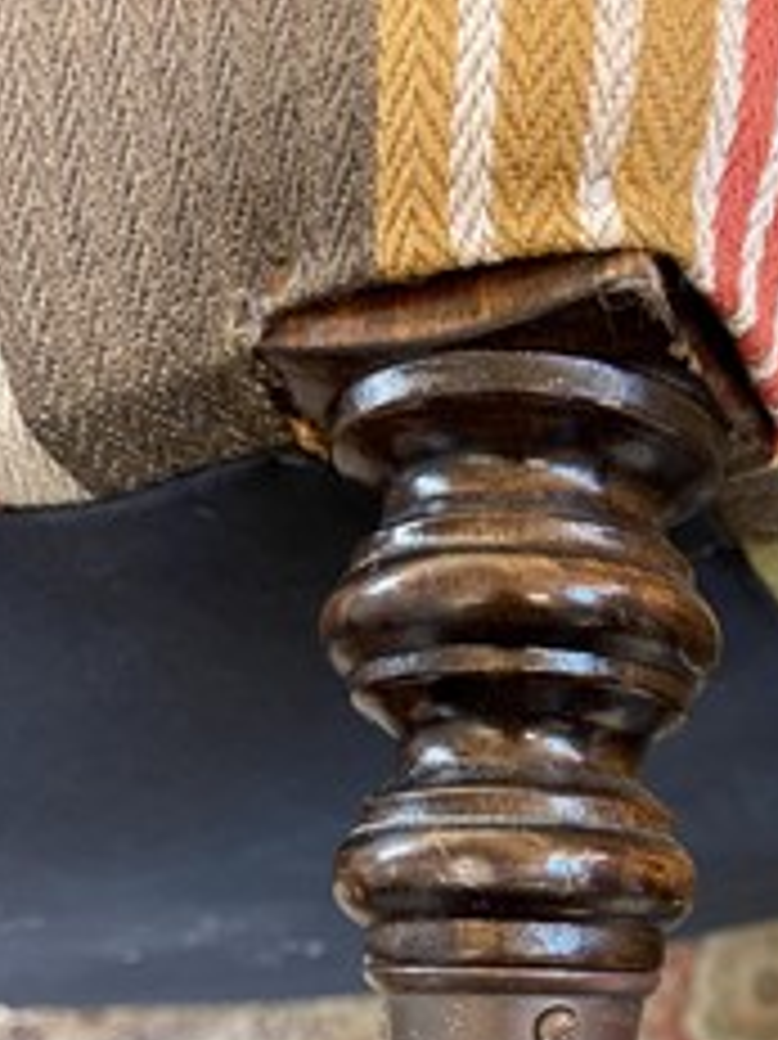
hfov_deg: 31.1
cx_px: 648
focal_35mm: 45
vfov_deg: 39.7
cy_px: 887
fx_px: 1350
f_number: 1.6
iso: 500
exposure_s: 1/50
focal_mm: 5.1
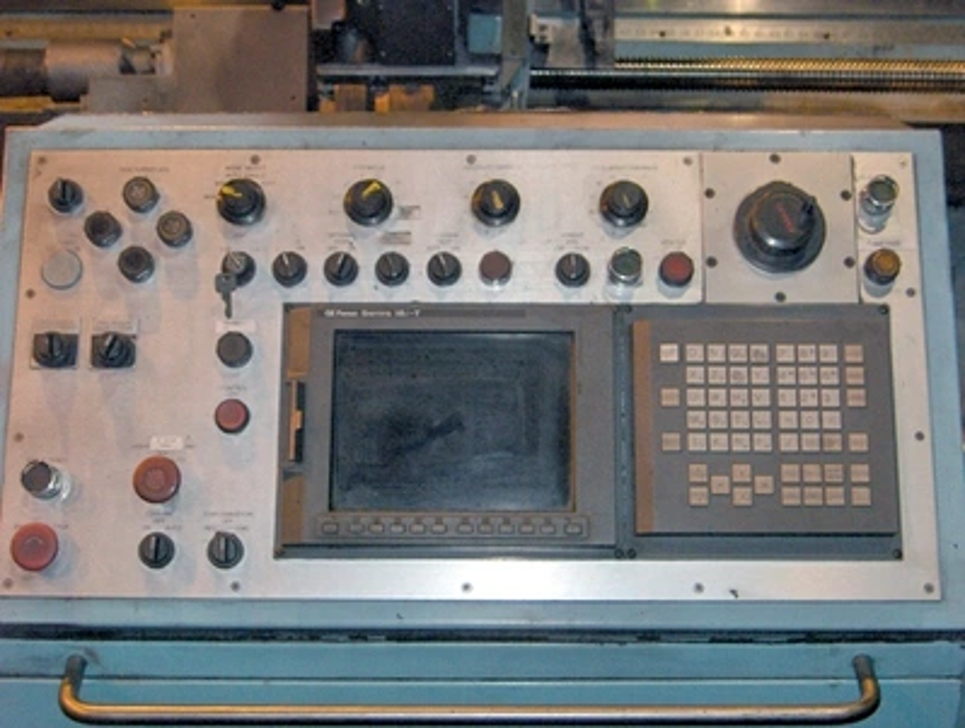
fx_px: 1536
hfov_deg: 34.9
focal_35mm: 55
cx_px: 482
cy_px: 364
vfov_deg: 26.7
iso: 100
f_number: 3.2
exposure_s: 1/90
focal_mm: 11.4
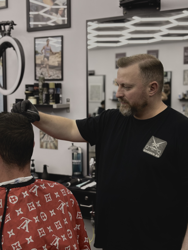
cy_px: 125
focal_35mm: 52
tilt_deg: -3.6
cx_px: 94
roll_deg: -0.3
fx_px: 377
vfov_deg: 36.8
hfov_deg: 28.0
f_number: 1.6
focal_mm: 5.96
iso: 40
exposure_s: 1/121
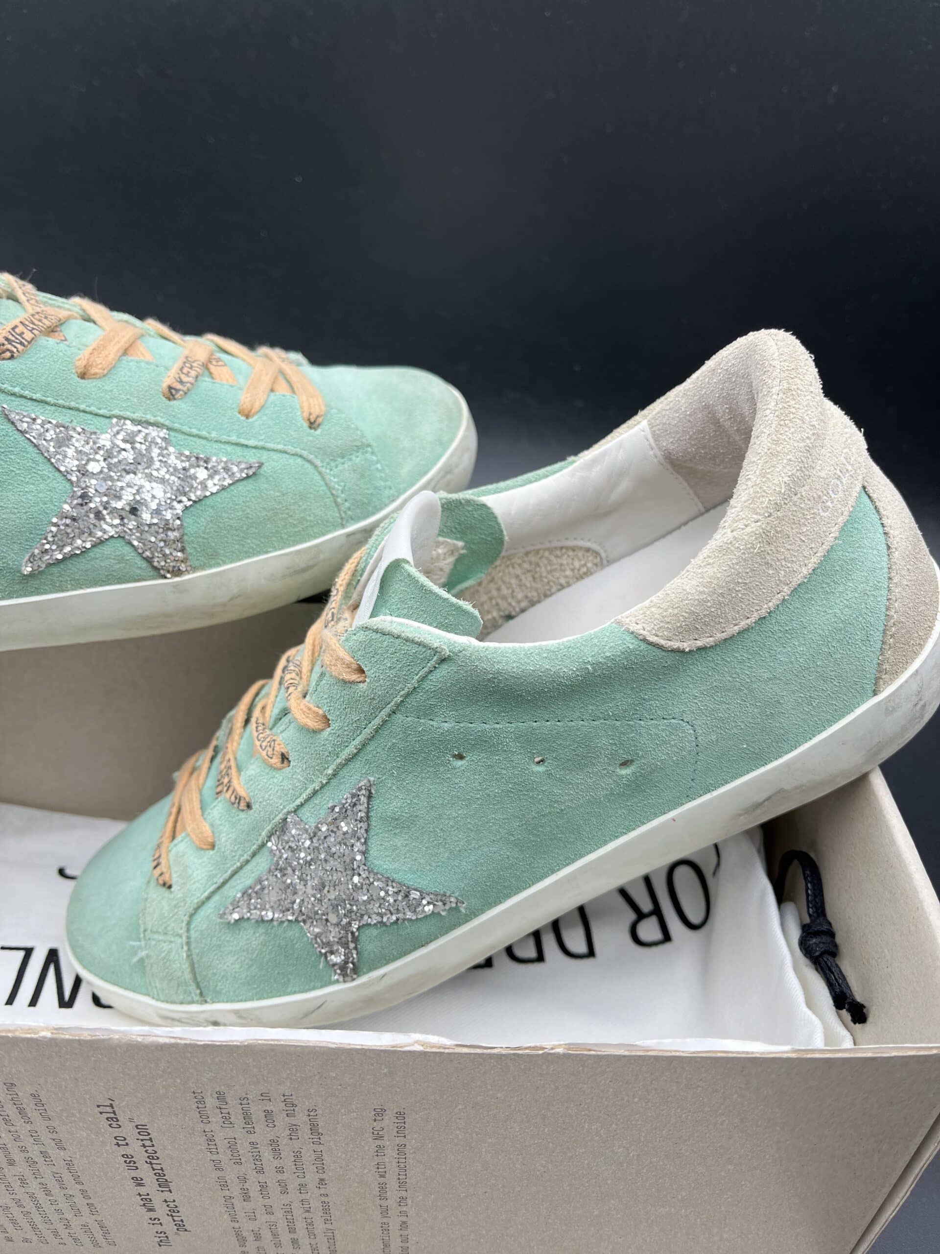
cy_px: 627
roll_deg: -1.2
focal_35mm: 26
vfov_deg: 67.3
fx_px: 941
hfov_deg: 53.1
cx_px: 470
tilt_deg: -35.0
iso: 40
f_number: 1.6
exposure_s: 1/205
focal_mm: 5.1
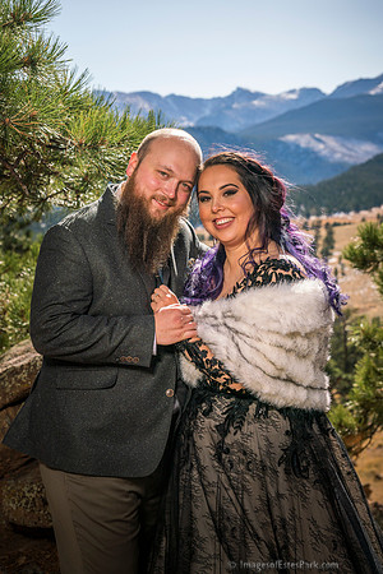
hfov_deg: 29.9
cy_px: 287
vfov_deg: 43.6
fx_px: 718
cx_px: 192
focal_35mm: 45
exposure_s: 1/2000
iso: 200
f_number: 4.5
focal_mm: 45
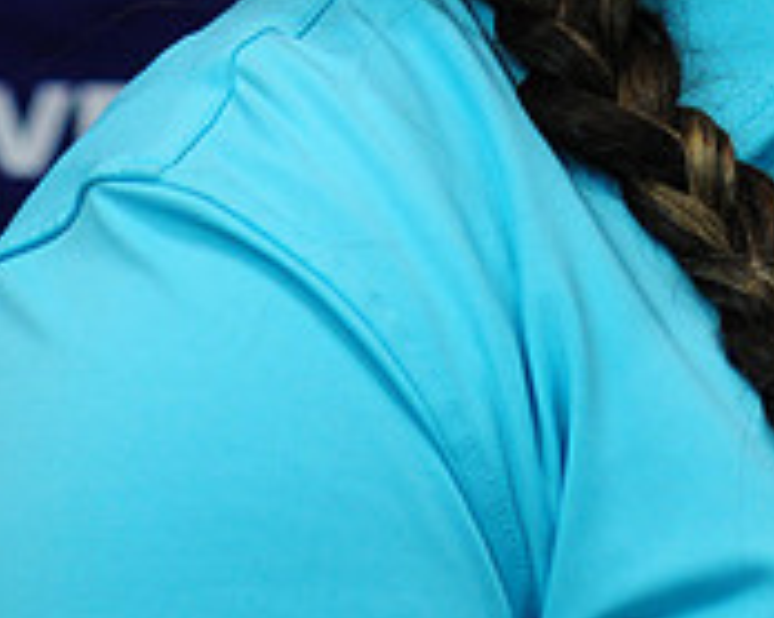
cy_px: -654
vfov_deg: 3.6
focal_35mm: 422
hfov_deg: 4.6
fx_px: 9662
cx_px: 838
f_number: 4
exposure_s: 1/125
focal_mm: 90
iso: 640
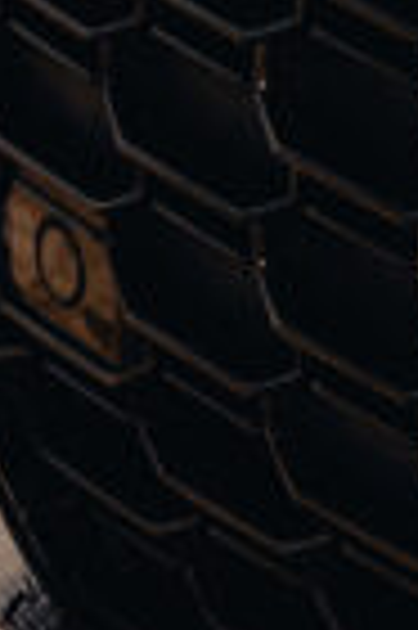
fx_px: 13443
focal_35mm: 770
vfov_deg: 2.7
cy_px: -4
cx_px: 434
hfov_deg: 1.8
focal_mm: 70
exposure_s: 1/800
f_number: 2.8
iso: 125
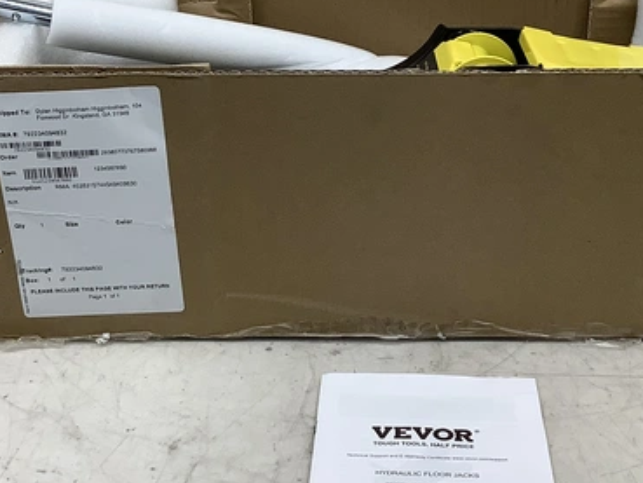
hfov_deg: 30.7
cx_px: 359
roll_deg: +0.7
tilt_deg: -24.3
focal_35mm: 63
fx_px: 1171
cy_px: 137
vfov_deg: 23.1
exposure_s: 1/120
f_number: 2.4
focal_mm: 3.3
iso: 80
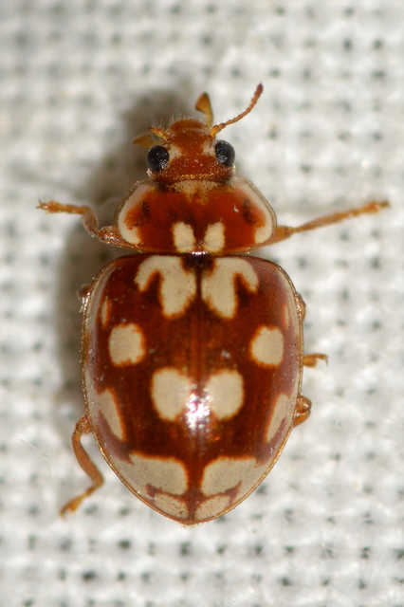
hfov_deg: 9.1
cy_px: 304
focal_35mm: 150
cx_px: 202
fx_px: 2528
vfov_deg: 13.7
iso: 100
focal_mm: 100
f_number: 20
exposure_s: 1/200
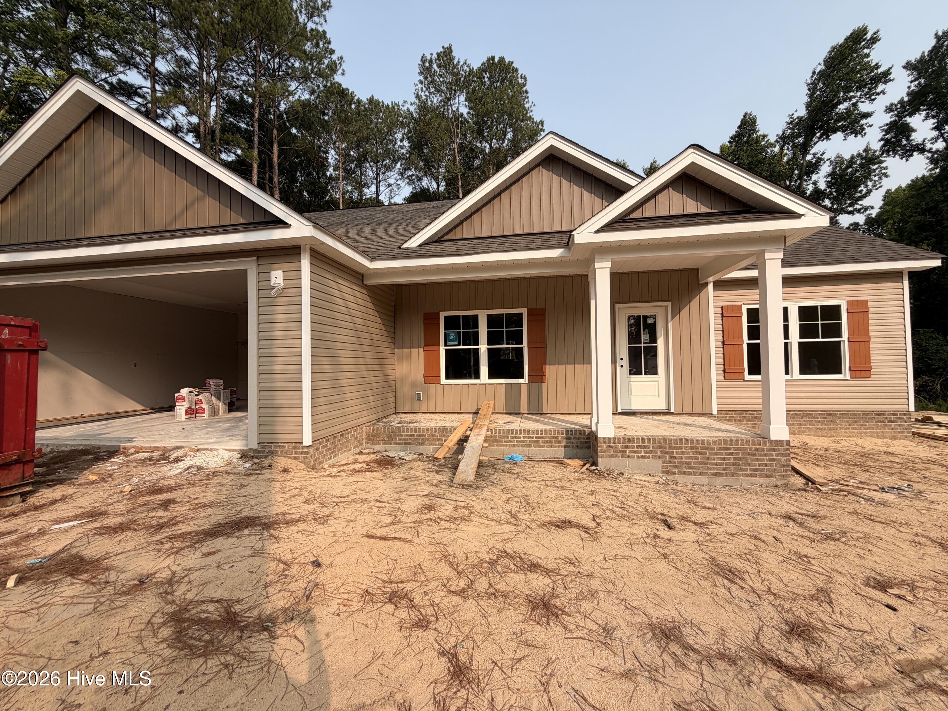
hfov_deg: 102.1
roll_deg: +0.6
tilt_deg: +2.4
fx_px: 383
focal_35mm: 14
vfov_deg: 85.7
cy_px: 356
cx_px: 474
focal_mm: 2.22
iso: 32
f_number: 2.2
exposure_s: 1/770
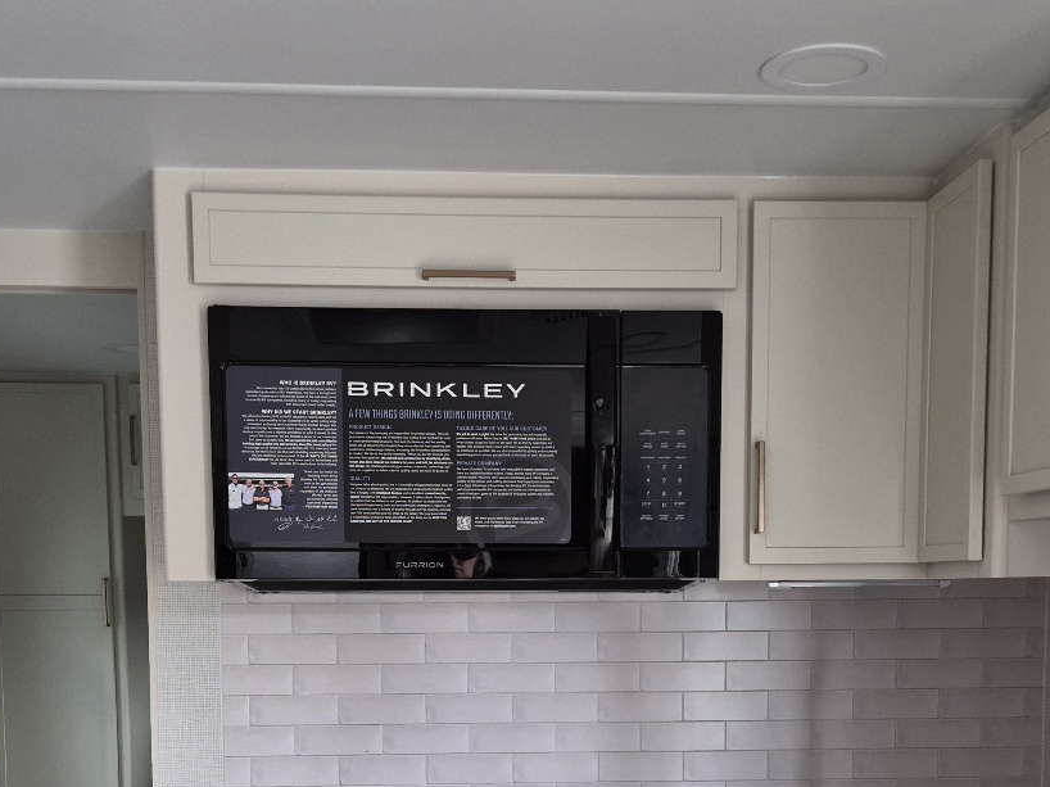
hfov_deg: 42.1
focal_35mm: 45
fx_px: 1365
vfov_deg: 30.8
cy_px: 698
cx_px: 558
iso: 250
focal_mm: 5.4
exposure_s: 1/120
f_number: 1.8
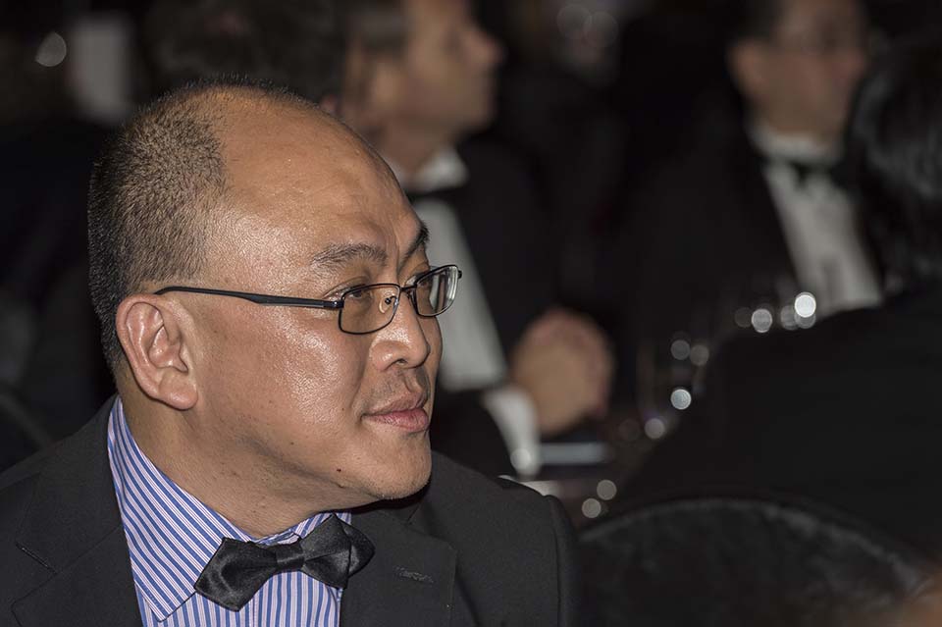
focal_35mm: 200
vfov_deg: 6.9
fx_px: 5230
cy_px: 314
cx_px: 471
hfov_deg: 10.3
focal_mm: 200
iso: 400
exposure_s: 1/60
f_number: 8
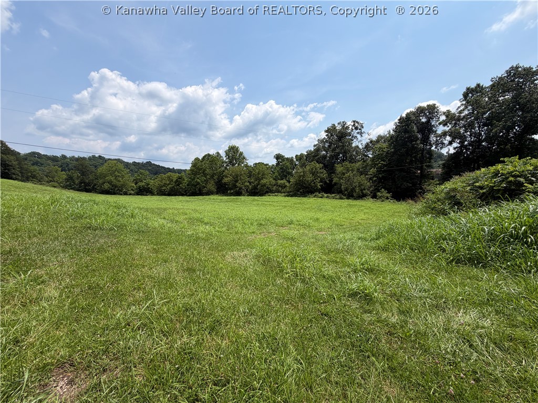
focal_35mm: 14
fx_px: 218
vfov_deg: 85.7
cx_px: 269
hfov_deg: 102.1
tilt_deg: -3.9
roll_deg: +0.8
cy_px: 202
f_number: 2.2
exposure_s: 1/1068
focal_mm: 2.22
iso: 20
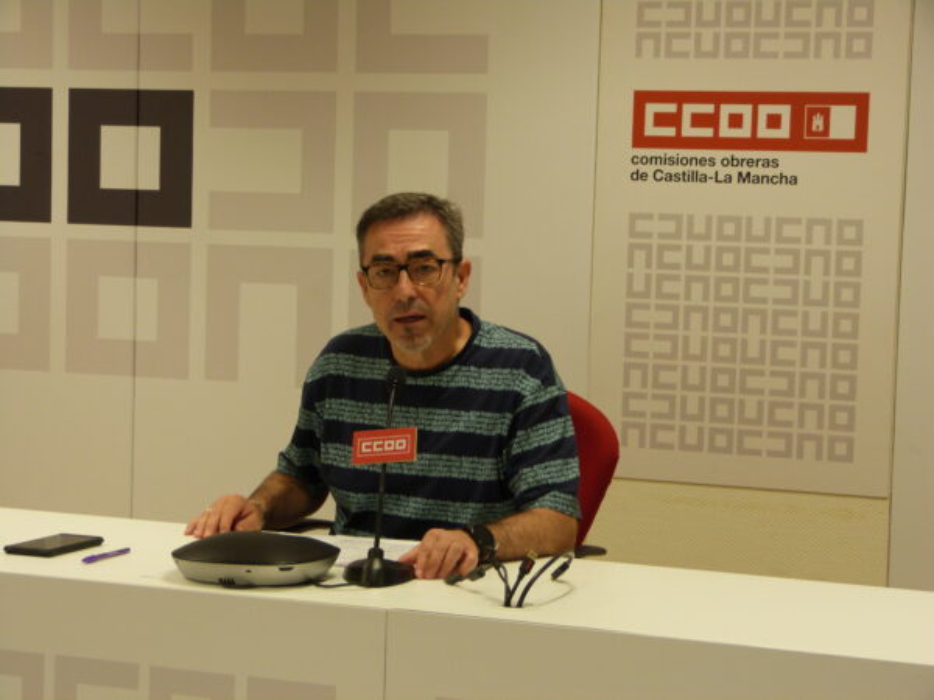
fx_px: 2320
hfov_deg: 22.8
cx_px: 467
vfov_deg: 17.2
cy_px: 350
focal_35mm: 86
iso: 160
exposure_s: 1/60
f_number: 3.4
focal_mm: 15.5
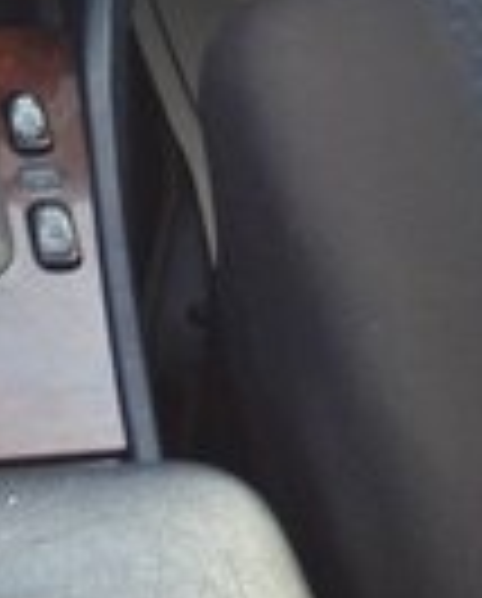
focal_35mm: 120
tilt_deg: -28.0
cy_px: -207
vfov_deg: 15.2
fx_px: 2132
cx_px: -45
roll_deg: -4.2
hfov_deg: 12.7
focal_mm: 4.12
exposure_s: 1/30
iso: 50
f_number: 2.4
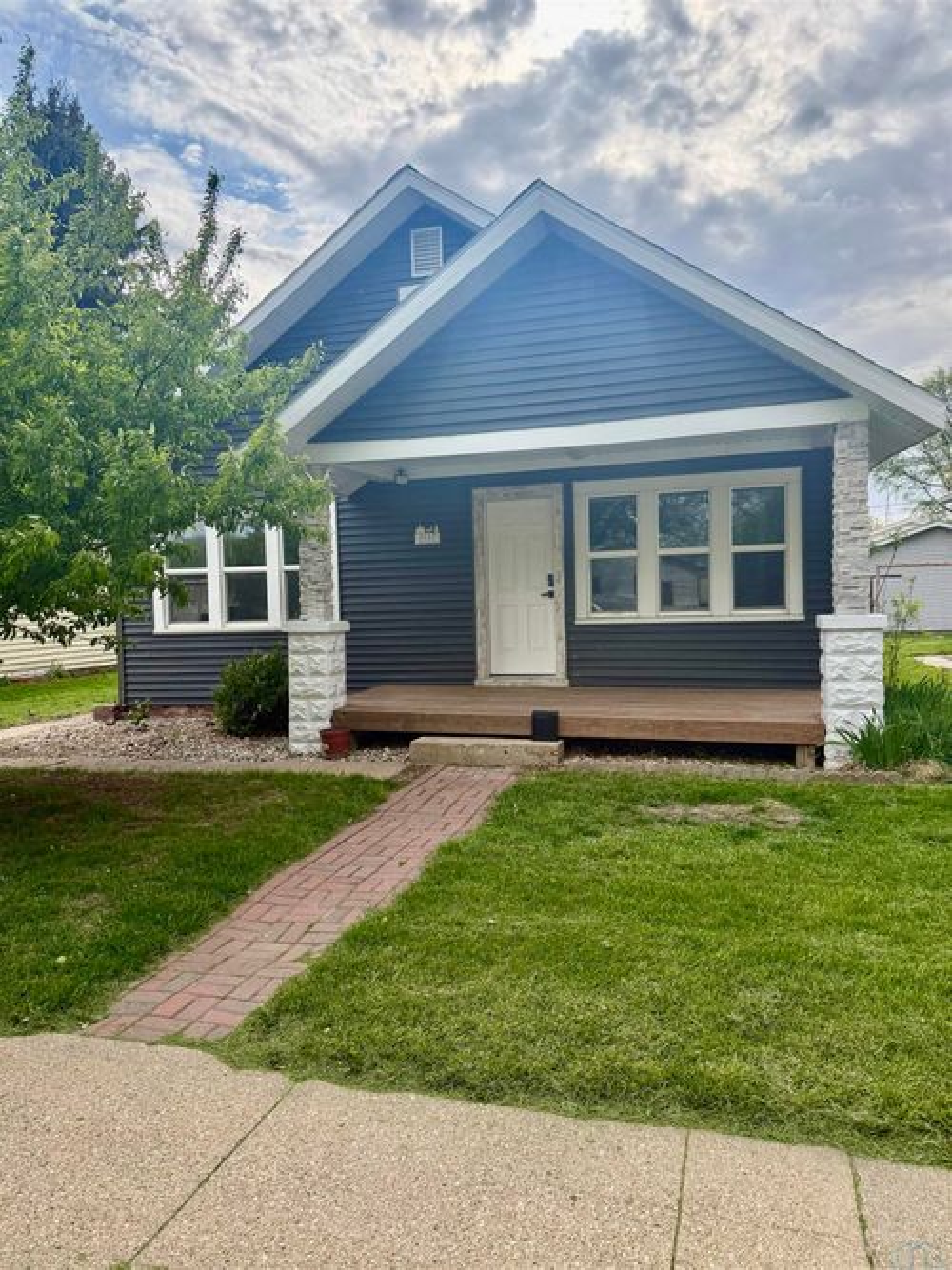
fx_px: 880
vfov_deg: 71.6
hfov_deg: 56.8
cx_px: 476
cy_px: 635
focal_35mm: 24
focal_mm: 6.76
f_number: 1.78
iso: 100
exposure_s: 1/3145
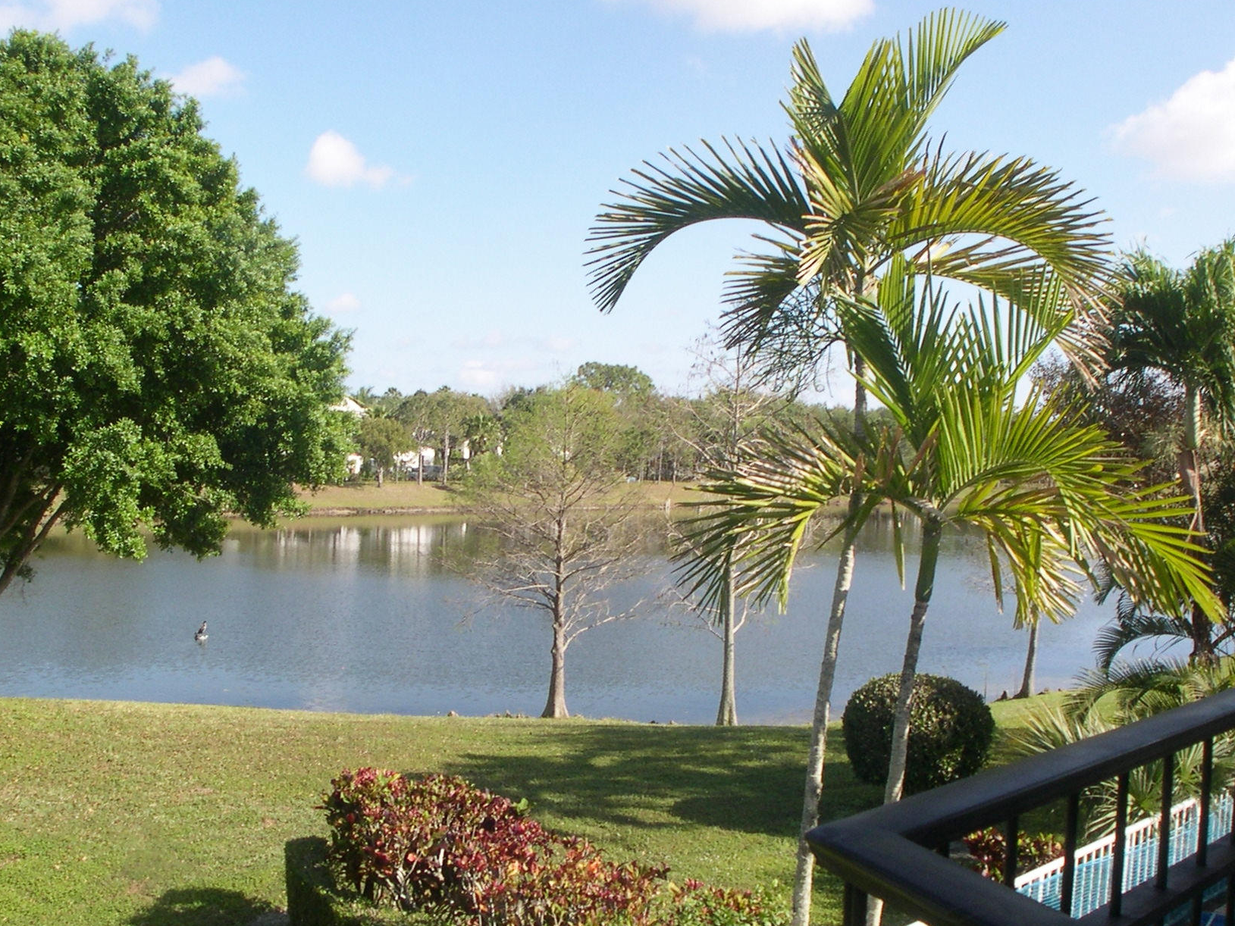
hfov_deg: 36.1
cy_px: 526
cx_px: 568
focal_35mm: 53
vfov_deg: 27.5
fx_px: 1891
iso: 100
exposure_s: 1/120
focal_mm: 8
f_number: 7.6
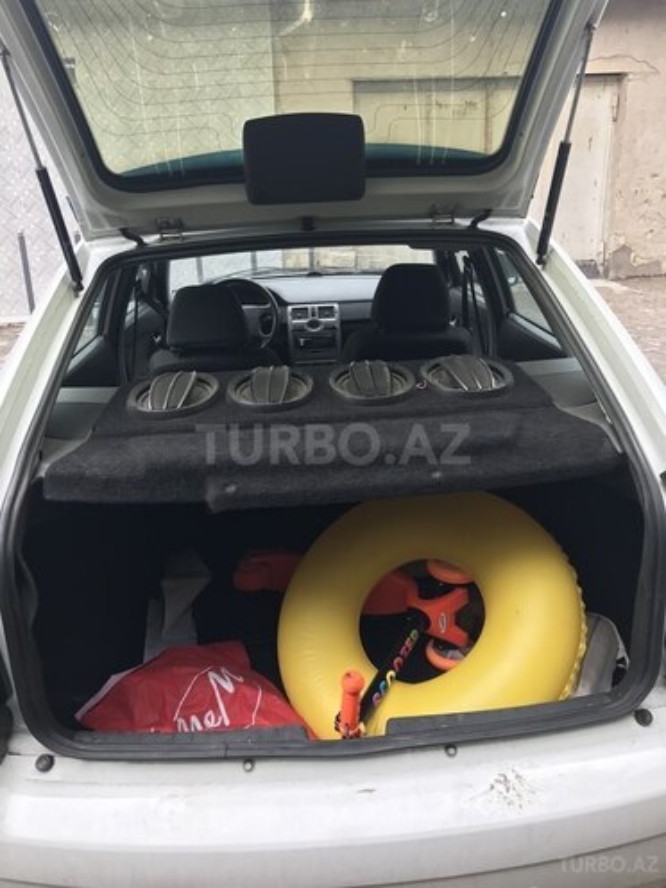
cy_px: 444
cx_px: 333
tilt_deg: -19.6
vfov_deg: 63.4
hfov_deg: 49.7
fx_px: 718
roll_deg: +1.6
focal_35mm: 28
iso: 25
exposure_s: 1/100
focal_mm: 3.99
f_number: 1.8
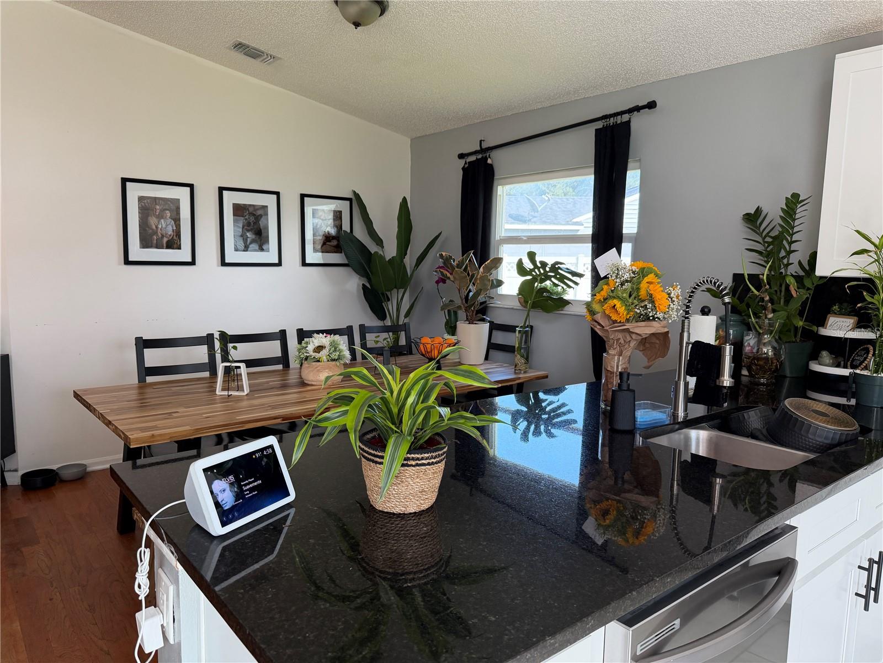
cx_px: 442
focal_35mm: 24
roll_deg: -1.3
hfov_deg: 71.6
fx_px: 612
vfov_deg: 56.8
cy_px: 332
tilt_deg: -6.9
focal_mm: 6.76
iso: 200
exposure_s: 1/184
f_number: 1.78
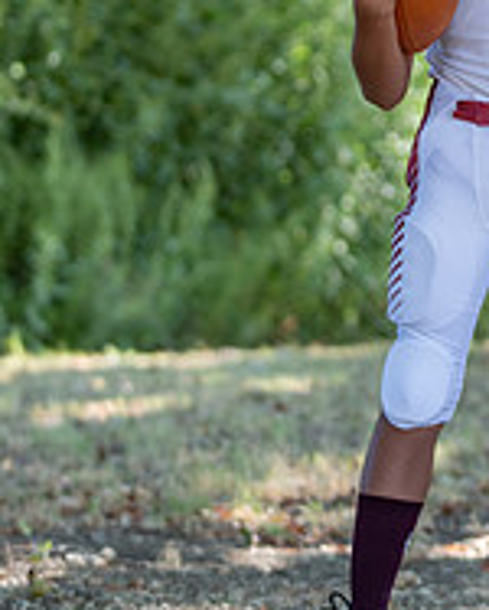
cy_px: 109
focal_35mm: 215
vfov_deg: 9.0
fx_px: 3883
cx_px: 580
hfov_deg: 7.2
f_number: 2.8
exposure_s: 1/320
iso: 200
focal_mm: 74
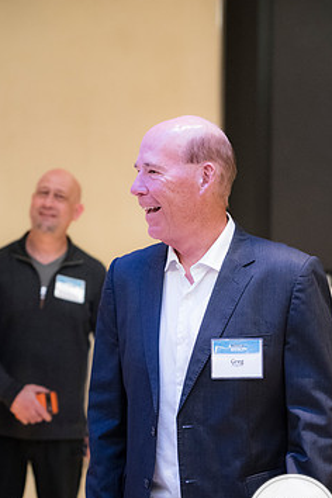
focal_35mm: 89
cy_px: 295
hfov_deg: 15.4
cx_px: 174
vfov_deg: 22.8
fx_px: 1231
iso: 6400
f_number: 2.8
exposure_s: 1/125
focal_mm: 70
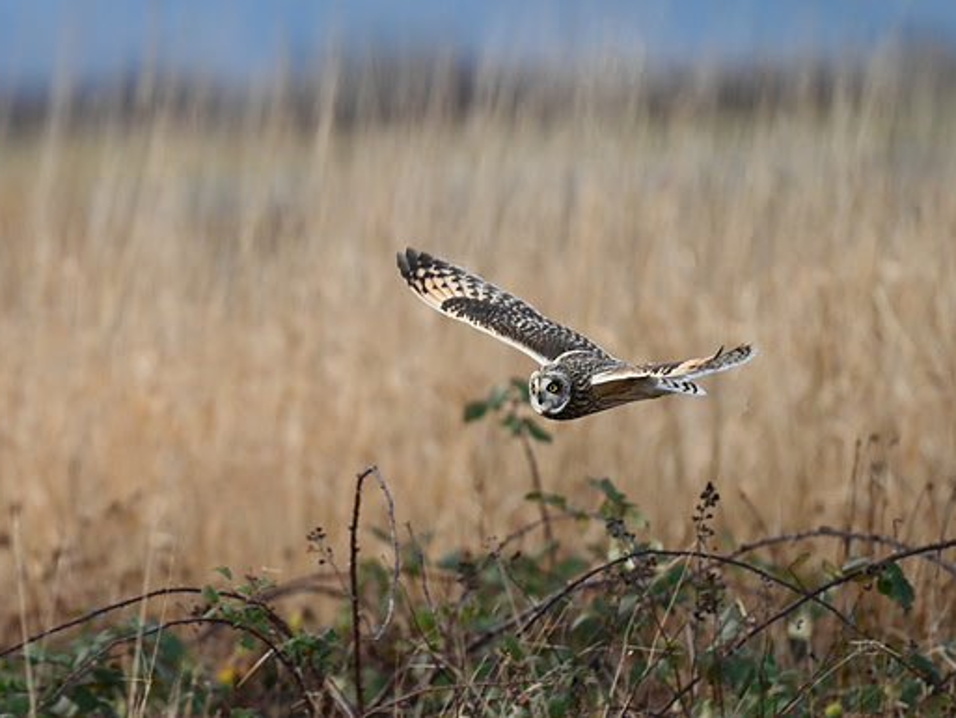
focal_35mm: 870
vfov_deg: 1.7
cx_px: 429
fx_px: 24033
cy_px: 359
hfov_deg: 2.3
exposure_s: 1/800
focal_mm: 800
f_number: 6.3
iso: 2500
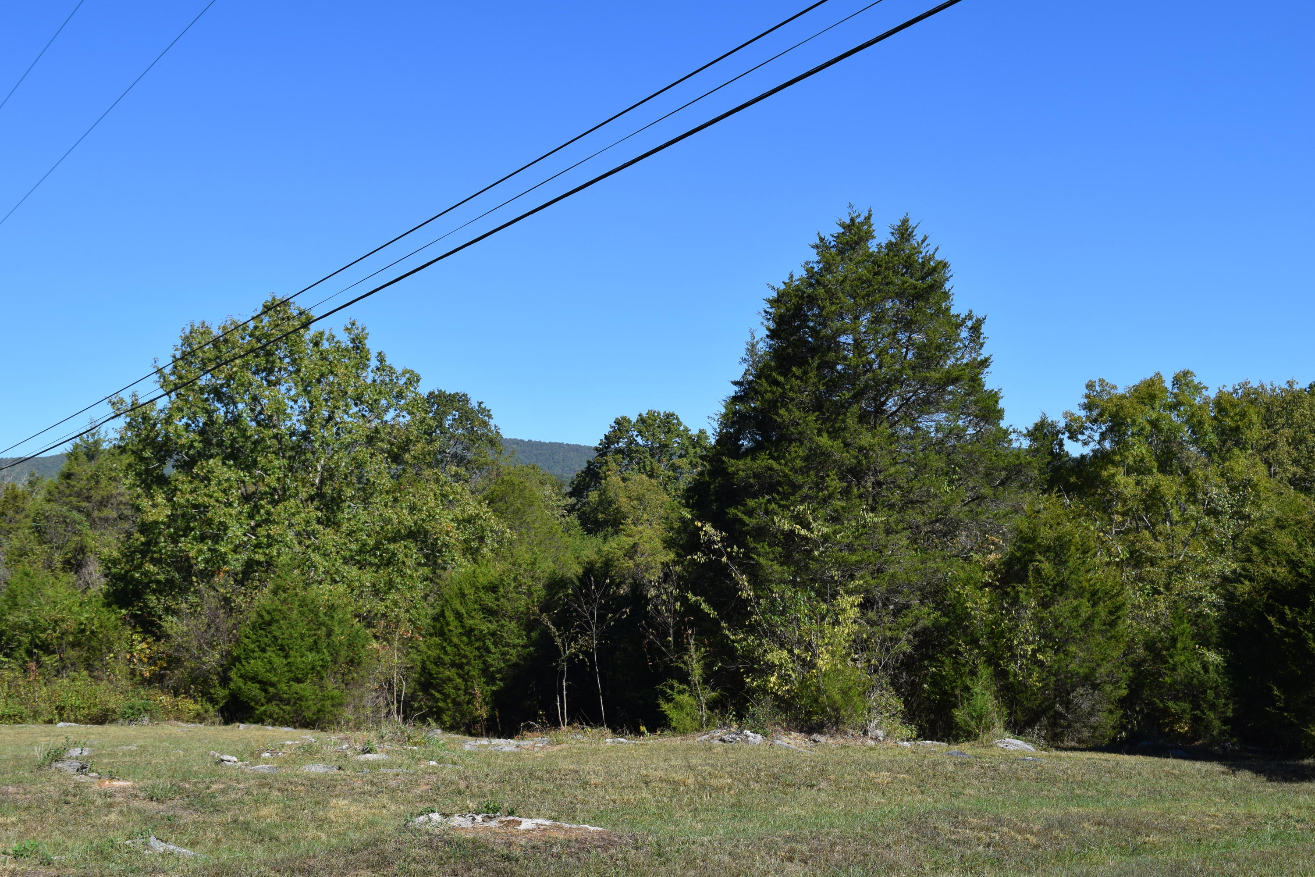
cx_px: 658
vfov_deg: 36.9
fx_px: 1315
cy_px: 438
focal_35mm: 36
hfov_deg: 53.1
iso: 200
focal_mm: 24
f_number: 10
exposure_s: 1/400
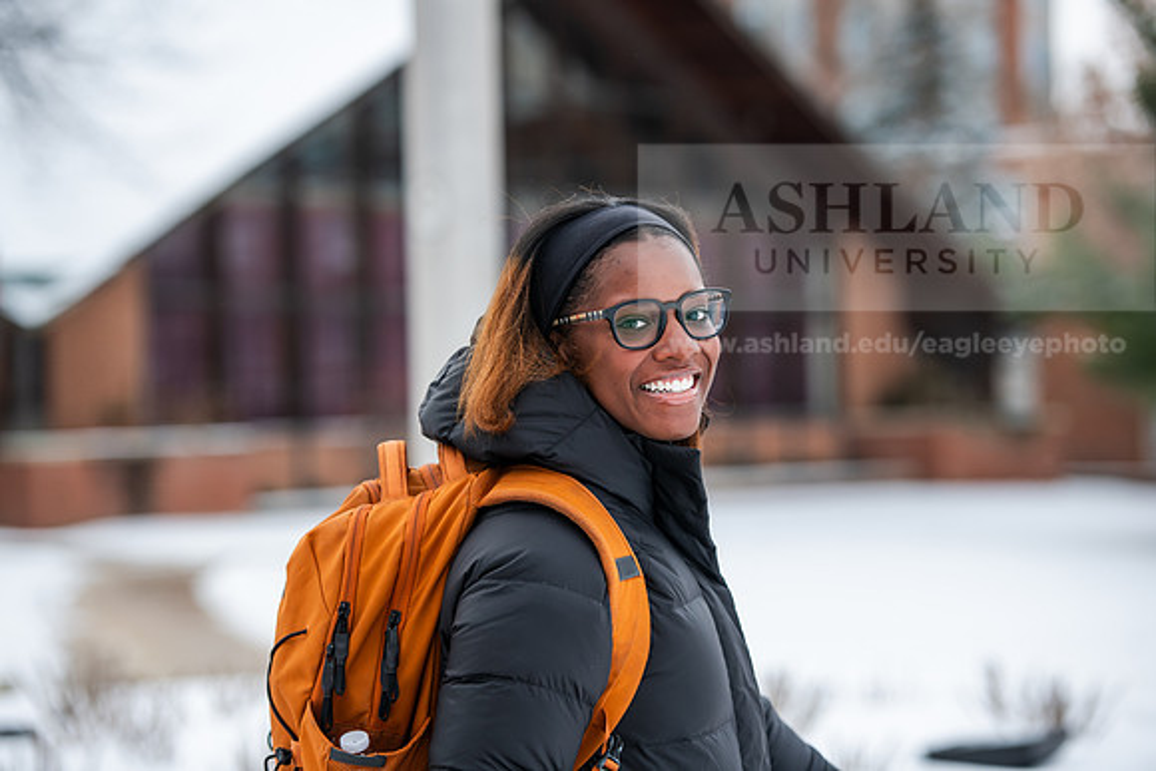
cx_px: 578
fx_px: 3854
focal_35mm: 120
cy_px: 386
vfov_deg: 11.4
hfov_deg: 17.1
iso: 160
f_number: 3.5
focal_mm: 120
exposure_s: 1/640
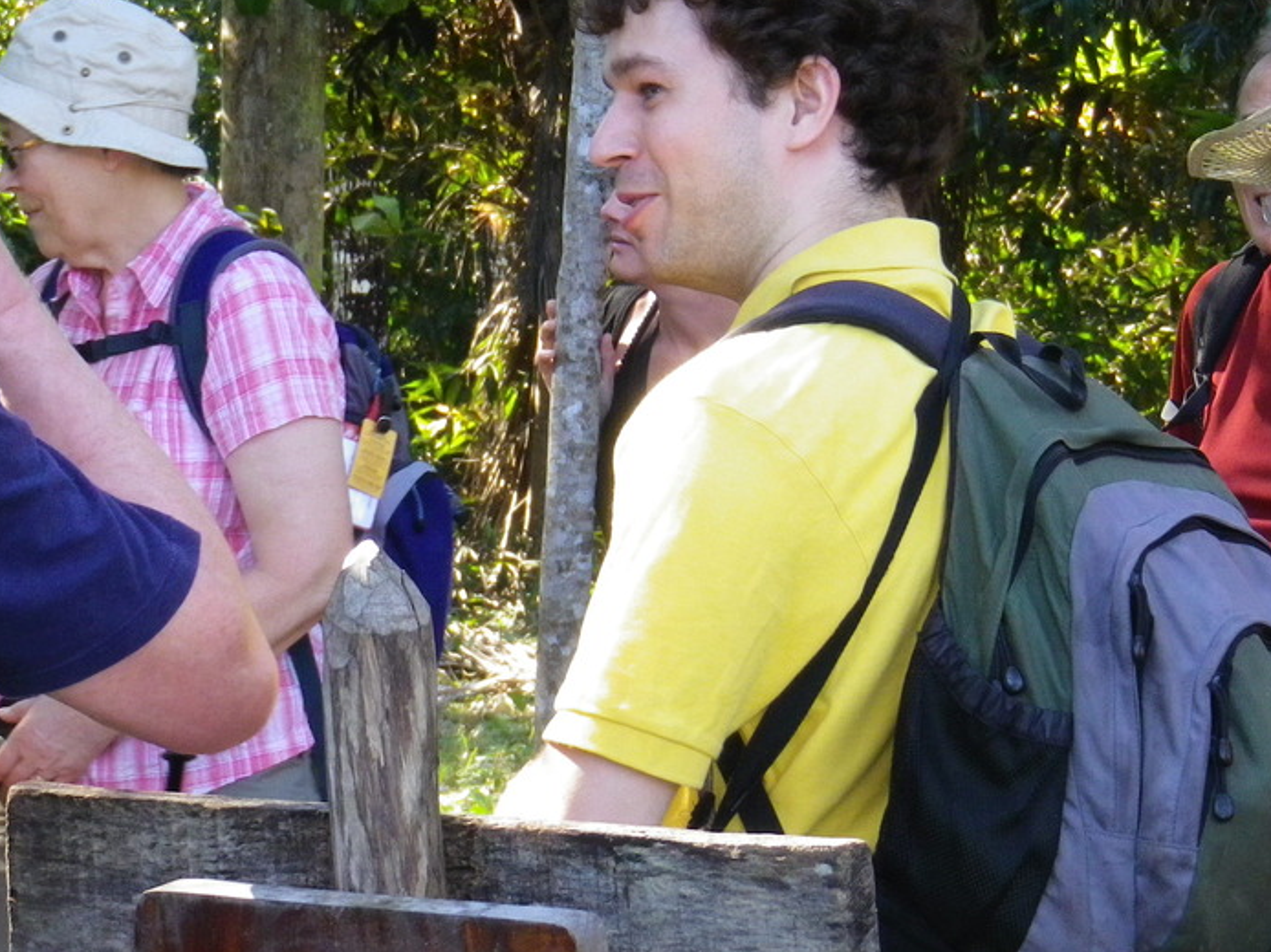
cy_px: 361
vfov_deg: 10.1
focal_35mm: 147
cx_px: 619
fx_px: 5396
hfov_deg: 13.4
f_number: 5.2
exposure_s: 1/80
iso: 250
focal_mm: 14.9
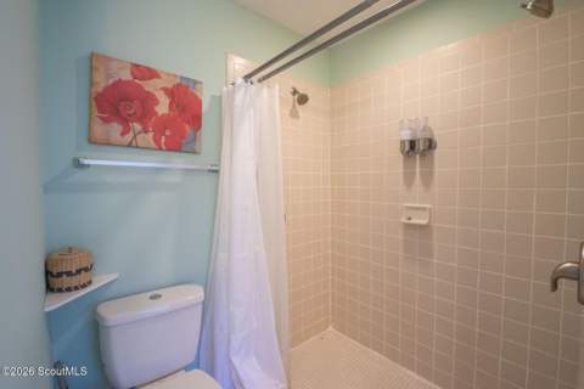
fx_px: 243
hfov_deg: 100.4
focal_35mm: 15
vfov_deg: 77.3
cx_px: 292
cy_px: 194
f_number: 8
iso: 1250
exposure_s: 1/15
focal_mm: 10
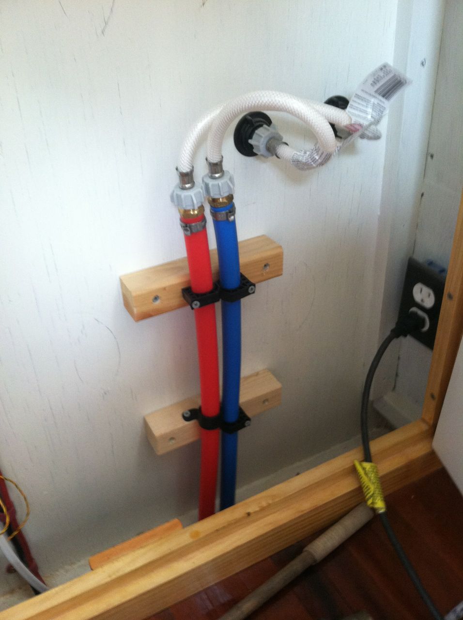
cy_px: 310
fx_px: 626
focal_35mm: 35
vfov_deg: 52.7
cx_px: 232
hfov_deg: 40.6
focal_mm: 3.85
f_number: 2.8
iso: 125
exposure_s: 1/15
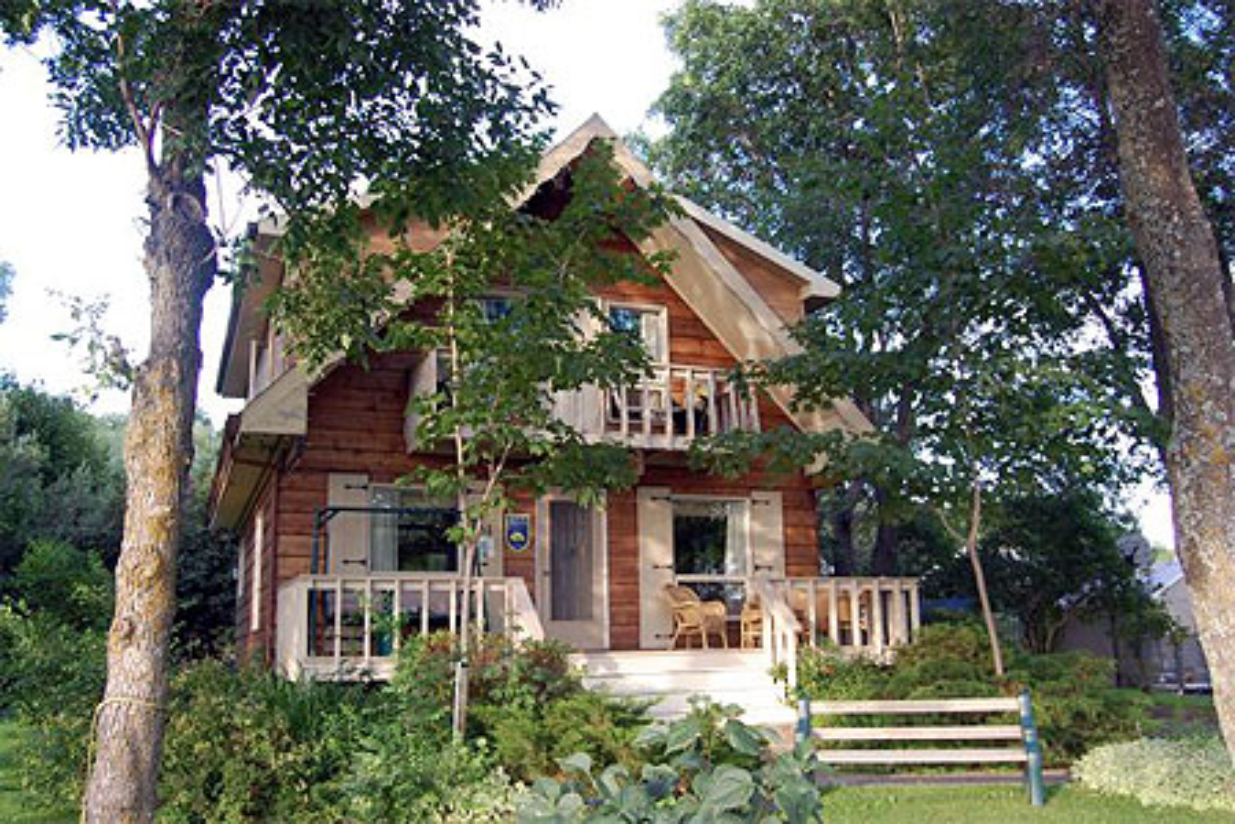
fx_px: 1132
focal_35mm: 33
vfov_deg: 40.0
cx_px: 618
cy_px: 412
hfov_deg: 57.2
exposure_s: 1/125
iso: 400
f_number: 5.6
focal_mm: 22
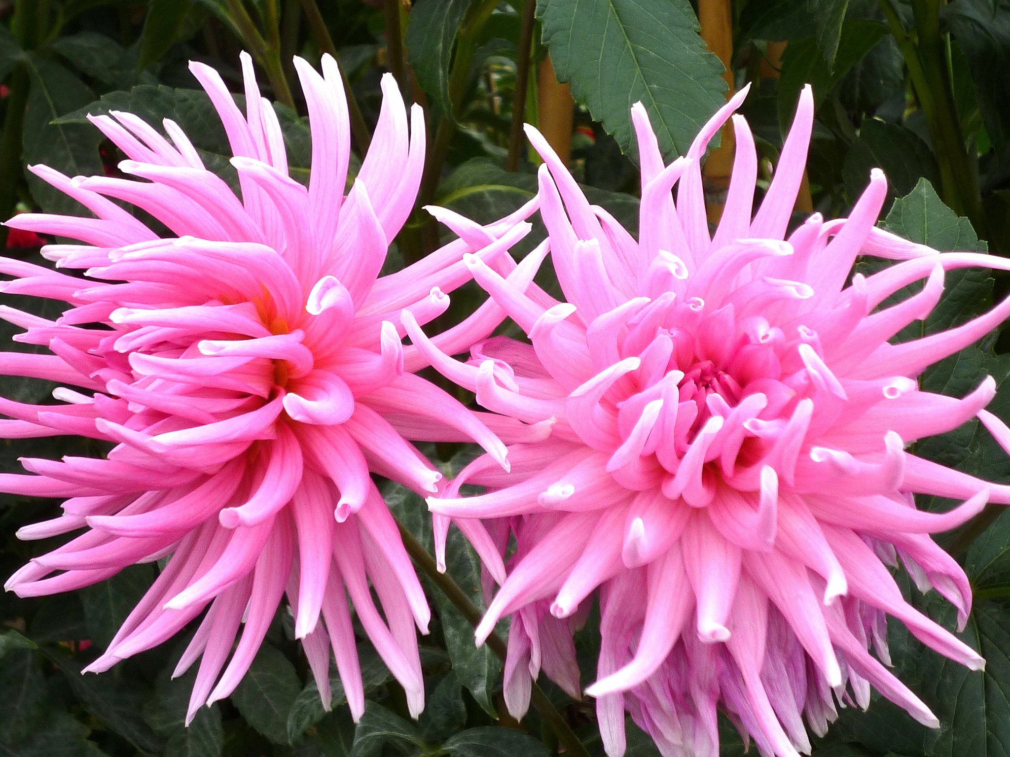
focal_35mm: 69
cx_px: 505
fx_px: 2013
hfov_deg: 28.2
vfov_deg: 21.3
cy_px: 378
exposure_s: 1/100
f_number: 4.3
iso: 80
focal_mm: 7.8
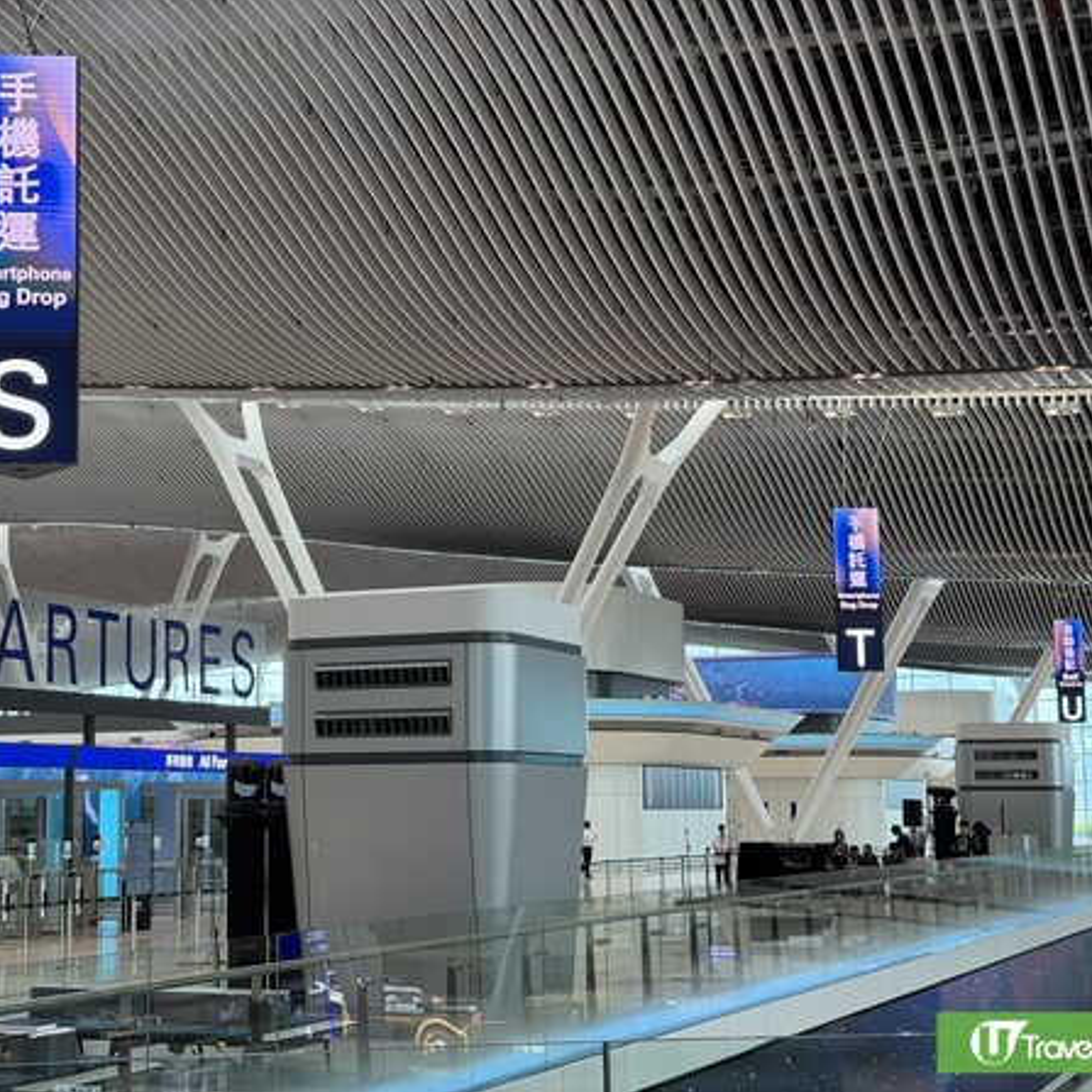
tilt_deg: +6.3
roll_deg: +0.2
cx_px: 398
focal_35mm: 57
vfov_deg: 30.0
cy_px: 547
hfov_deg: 29.9
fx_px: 2034
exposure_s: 1/224
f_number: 1.78
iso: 160
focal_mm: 6.76
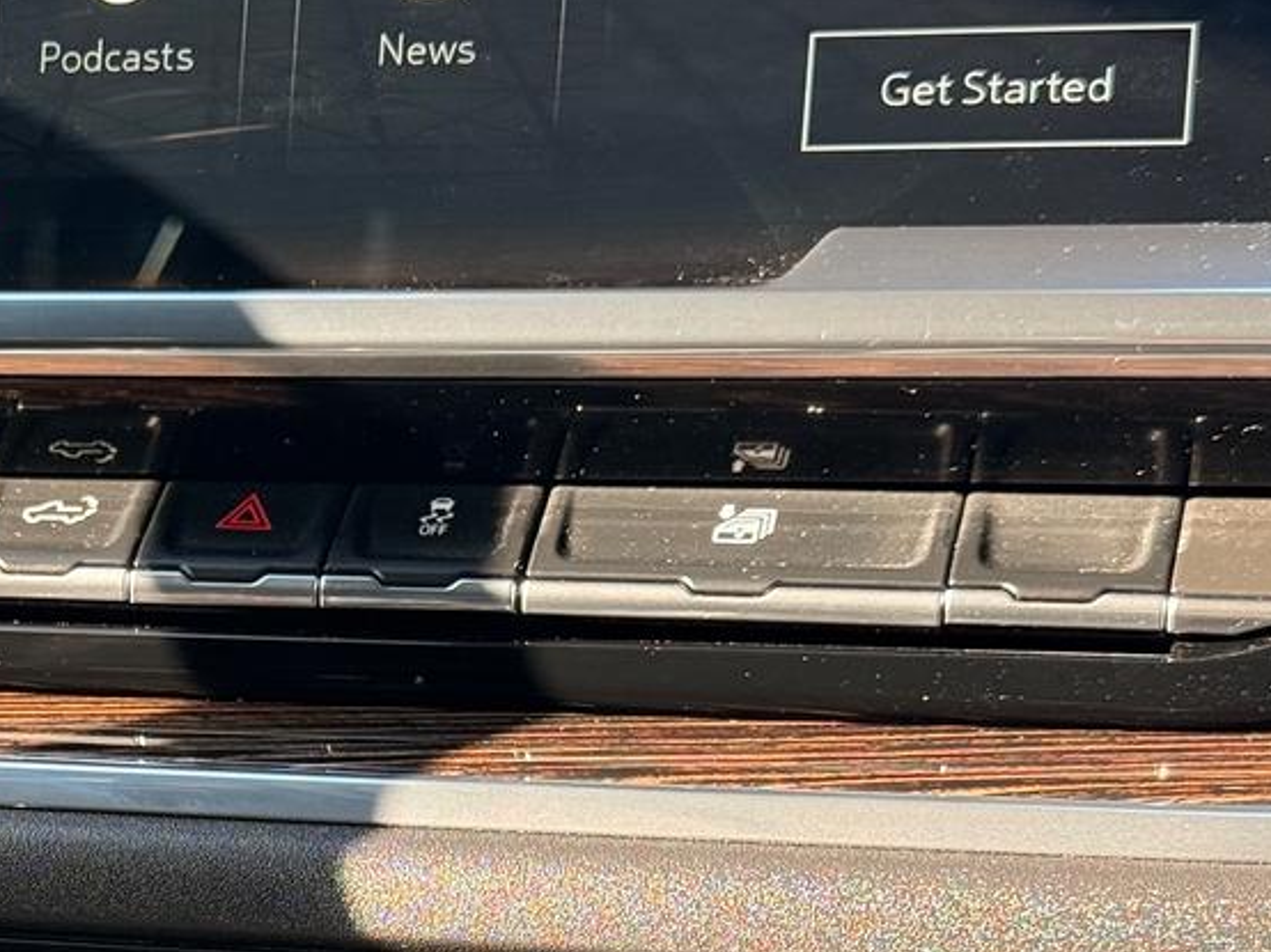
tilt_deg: -9.8
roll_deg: -1.3
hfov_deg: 17.1
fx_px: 4074
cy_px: 1051
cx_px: -170
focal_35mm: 111
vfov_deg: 13.1
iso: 160
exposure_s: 1/147
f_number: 1.78
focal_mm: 6.76
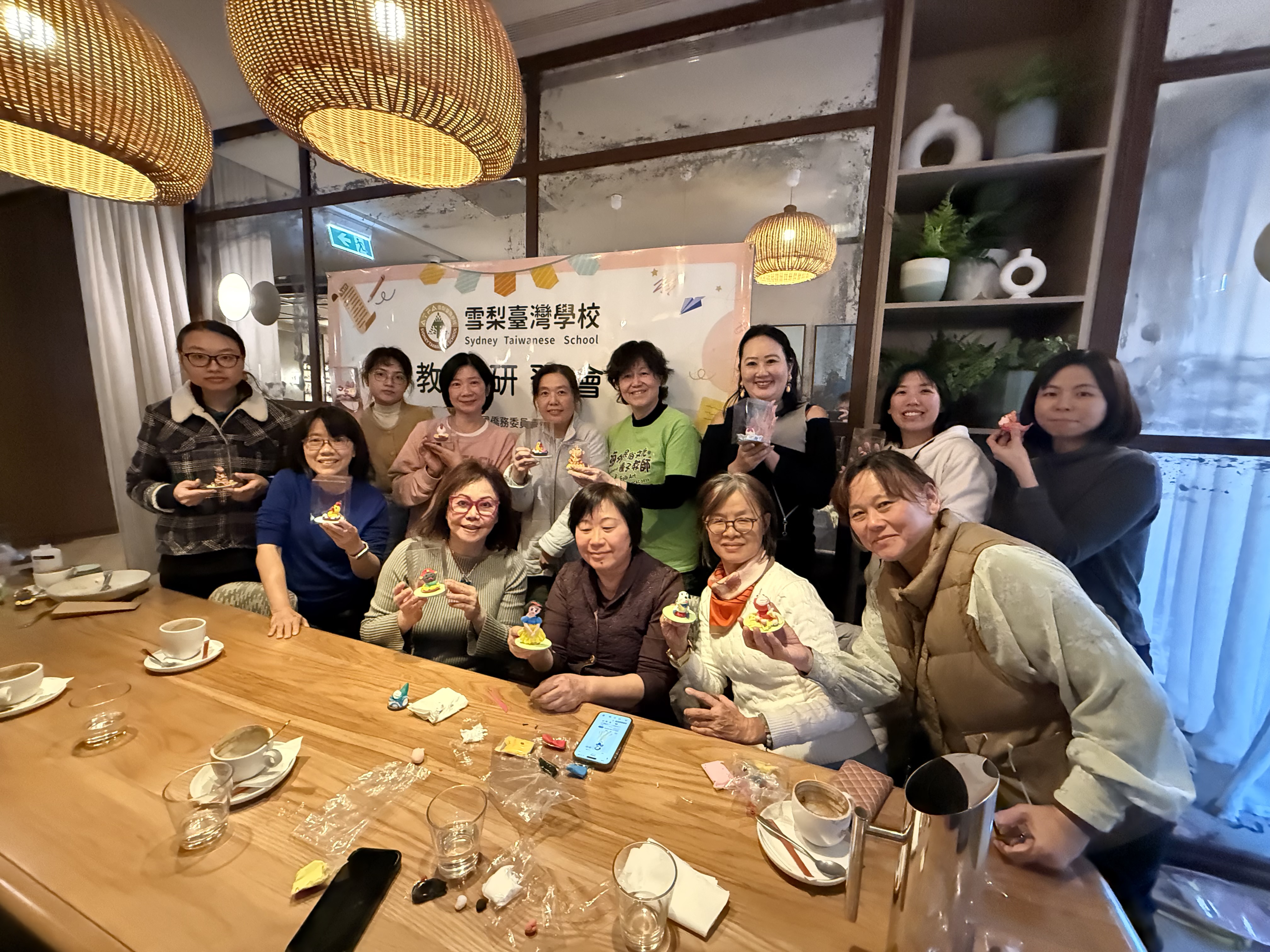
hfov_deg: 102.1
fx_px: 514
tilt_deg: -8.0
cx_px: 635
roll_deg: -1.6
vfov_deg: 85.7
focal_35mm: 14
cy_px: 476
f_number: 2.2
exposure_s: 1/50
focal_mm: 2.22
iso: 1250
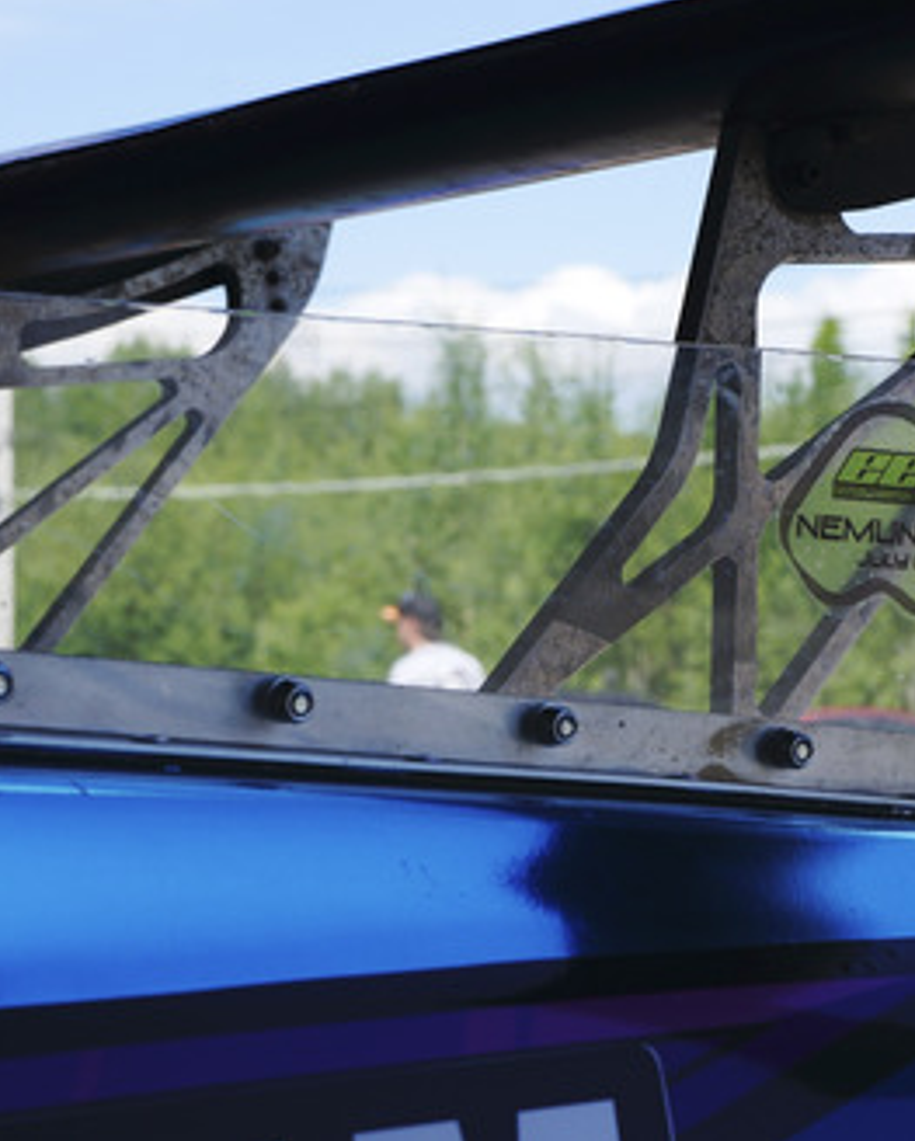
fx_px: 3979
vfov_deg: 16.3
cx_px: 661
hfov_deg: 13.1
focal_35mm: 118
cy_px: 570
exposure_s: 1/125
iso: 100
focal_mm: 55
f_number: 11
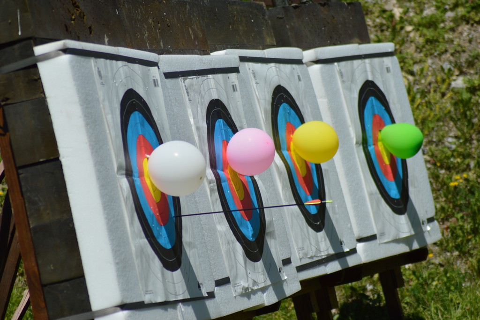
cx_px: 240
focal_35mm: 232
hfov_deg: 8.9
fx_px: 3097
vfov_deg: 5.9
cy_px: 160
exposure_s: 1/1600
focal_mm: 155
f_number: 4.5
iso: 100
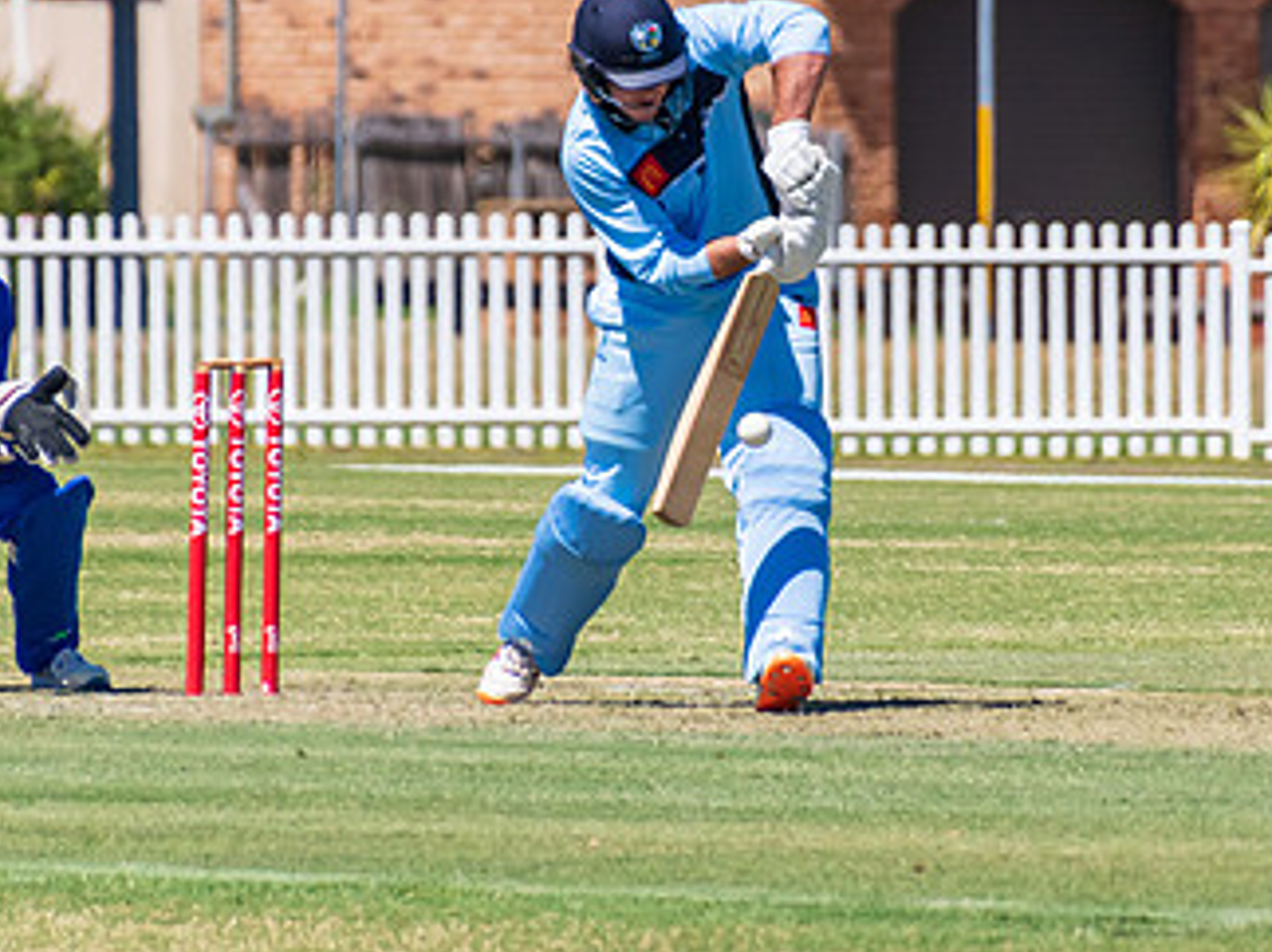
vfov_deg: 1.2
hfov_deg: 1.6
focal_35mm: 1219
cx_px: 738
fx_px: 44777
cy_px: 101
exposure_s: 1/3200
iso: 400
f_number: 6.3
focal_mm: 400
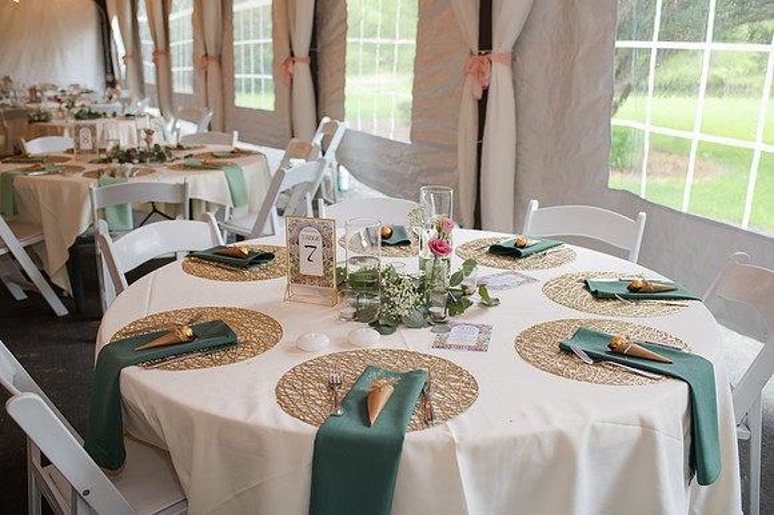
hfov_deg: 54.5
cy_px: 258
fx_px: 752
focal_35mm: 35
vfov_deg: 37.8
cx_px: 387
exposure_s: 1/200
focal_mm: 35
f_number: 3.5
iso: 320
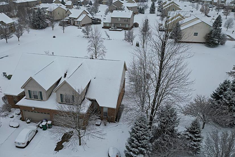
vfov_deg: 42.0
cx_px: 100
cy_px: 97
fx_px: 202
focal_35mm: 31
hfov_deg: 60.0
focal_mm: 6.7
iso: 100
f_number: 1.7
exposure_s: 1/2500
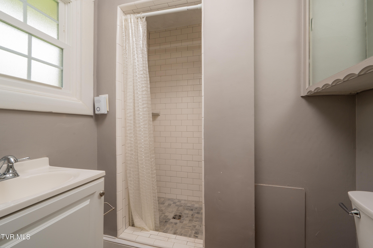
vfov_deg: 81.1
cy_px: 124
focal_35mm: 14
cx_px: 186
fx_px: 145
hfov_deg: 104.3
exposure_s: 1/8
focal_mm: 14
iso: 100
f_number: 11
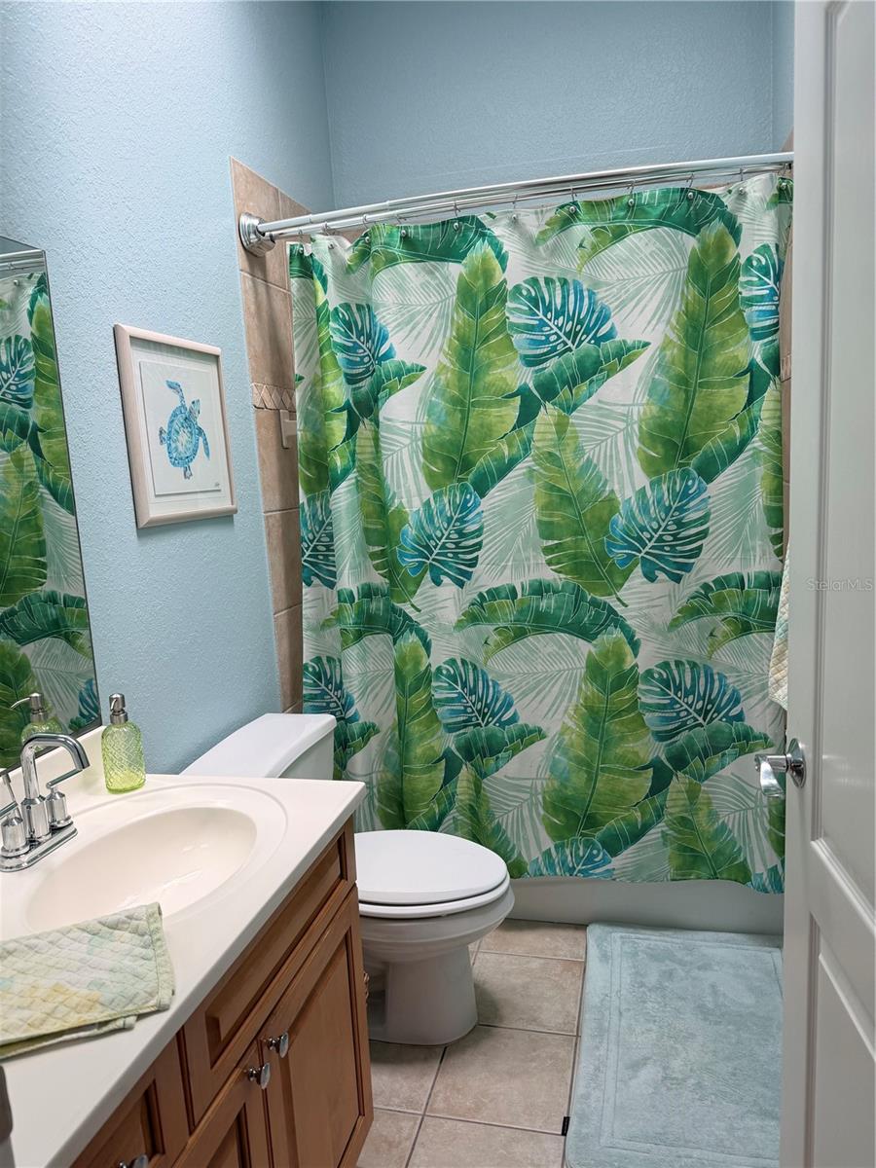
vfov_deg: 71.6
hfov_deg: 56.8
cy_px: 584
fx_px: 810
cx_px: 438
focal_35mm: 24
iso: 80
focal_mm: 6.76
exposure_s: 1/121
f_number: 1.78
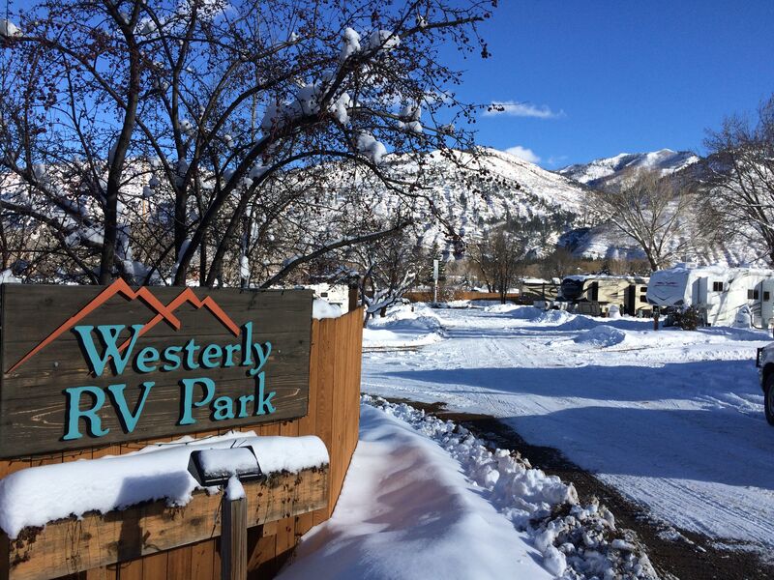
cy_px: 290
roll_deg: -2.4
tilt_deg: -1.7
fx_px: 648
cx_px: 387
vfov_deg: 48.2
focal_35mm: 29
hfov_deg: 61.7
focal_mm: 4.15
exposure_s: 1/2740
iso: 32
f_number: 2.2
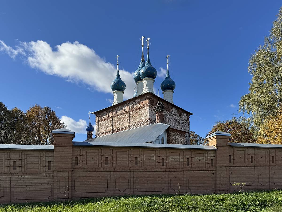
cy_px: 106
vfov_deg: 56.8
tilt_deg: +16.9
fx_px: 196
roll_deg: +1.4
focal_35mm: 24
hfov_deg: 71.6
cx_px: 141
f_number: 1.78
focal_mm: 6.76
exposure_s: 1/4049
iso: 80
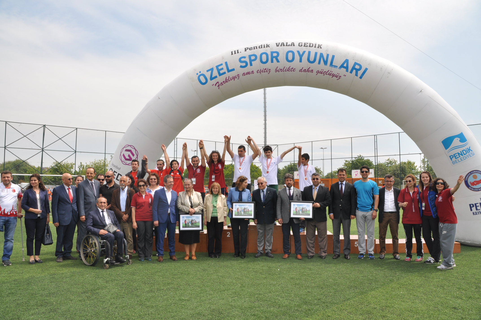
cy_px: 160
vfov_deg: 47.8
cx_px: 240
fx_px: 360
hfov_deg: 67.4
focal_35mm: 27
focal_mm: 18
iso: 200
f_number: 10
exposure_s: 1/200
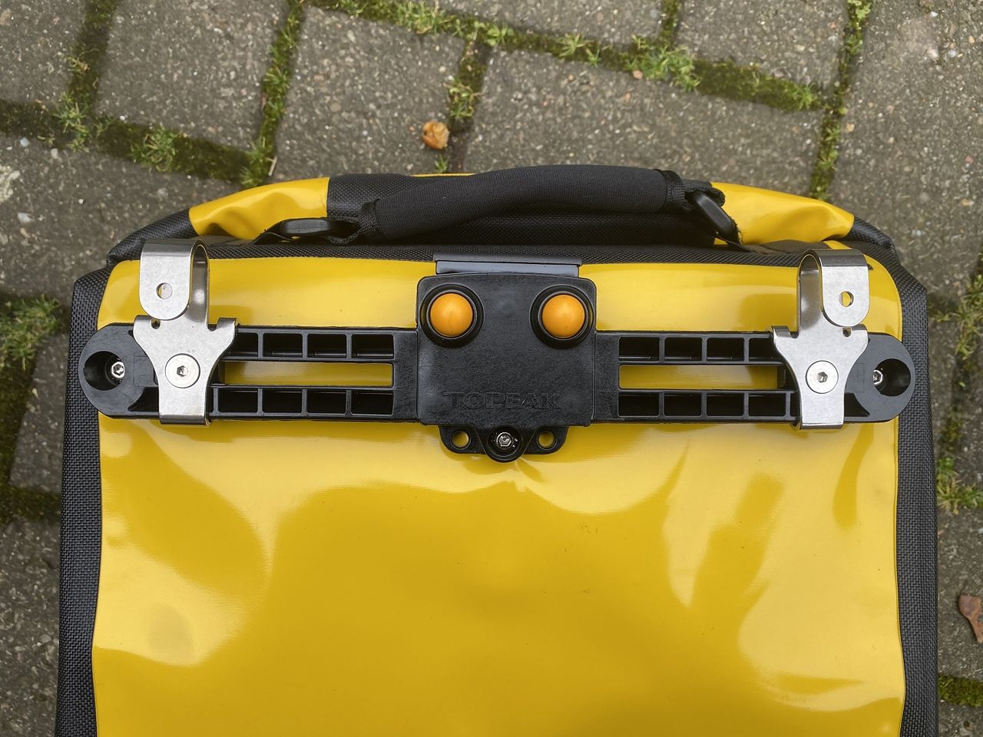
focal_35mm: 26
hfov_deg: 67.3
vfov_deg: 53.1
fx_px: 738
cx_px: 492
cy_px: 368
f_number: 1.8
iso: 80
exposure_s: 1/121
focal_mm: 4.25
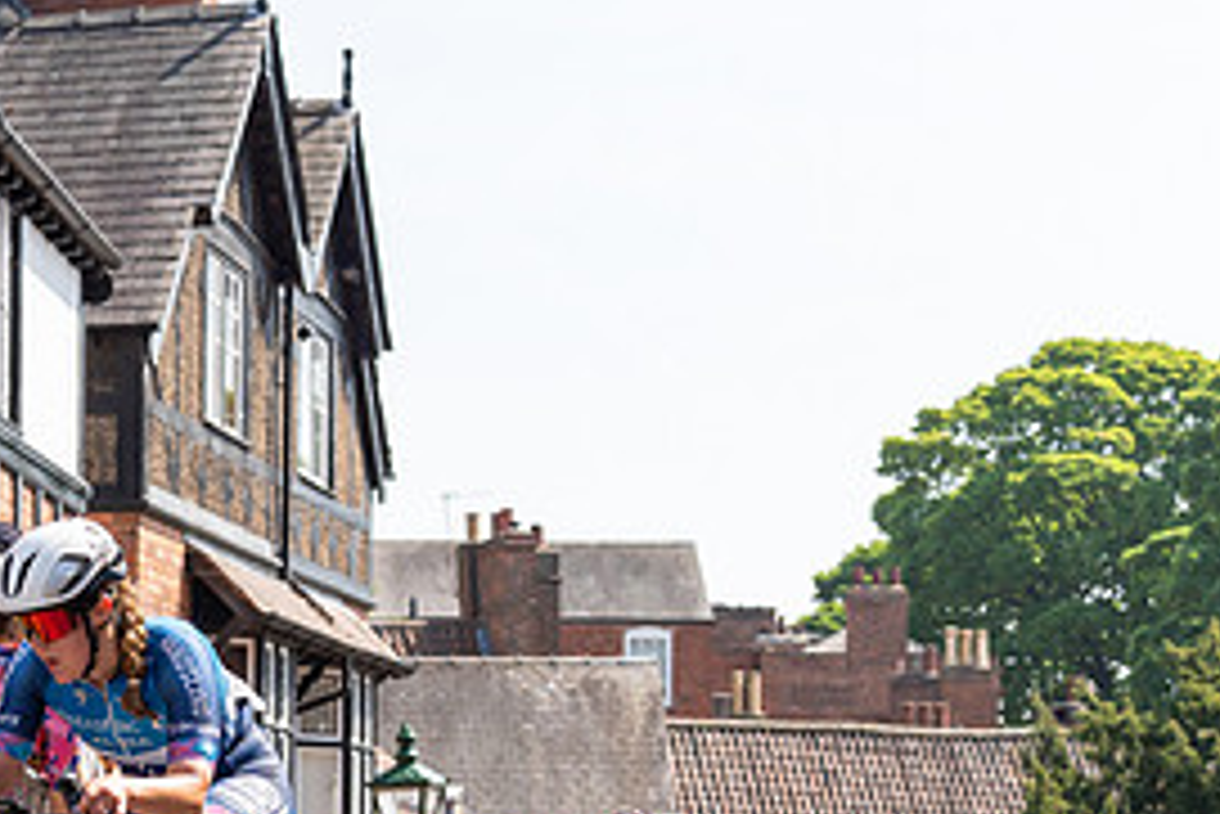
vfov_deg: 12.7
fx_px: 3594
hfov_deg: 18.9
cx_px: 121
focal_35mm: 106
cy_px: 878
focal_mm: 38
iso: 160
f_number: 3.5
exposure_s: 1/2500
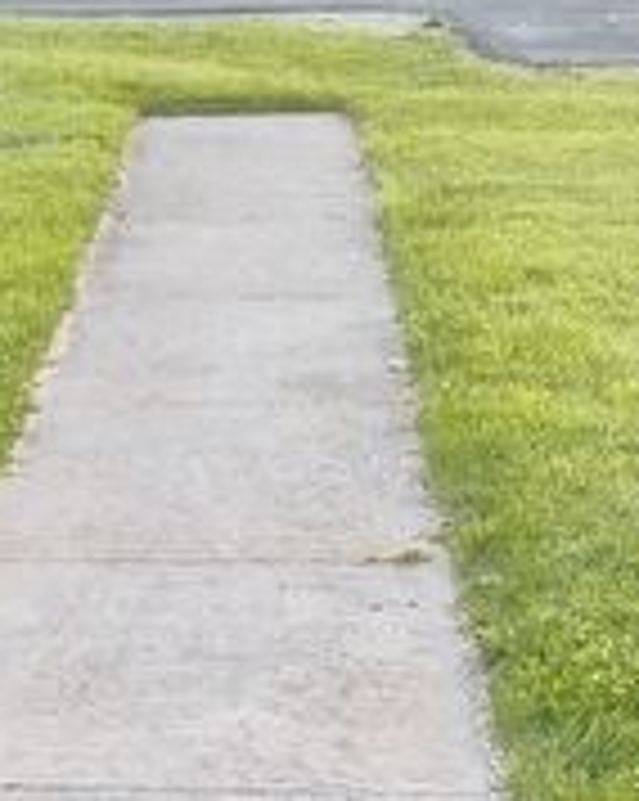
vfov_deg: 17.4
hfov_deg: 15.0
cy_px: 1156
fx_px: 2392
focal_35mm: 101
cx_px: 58
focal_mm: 5.56
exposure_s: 1/120
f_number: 1.8
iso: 544
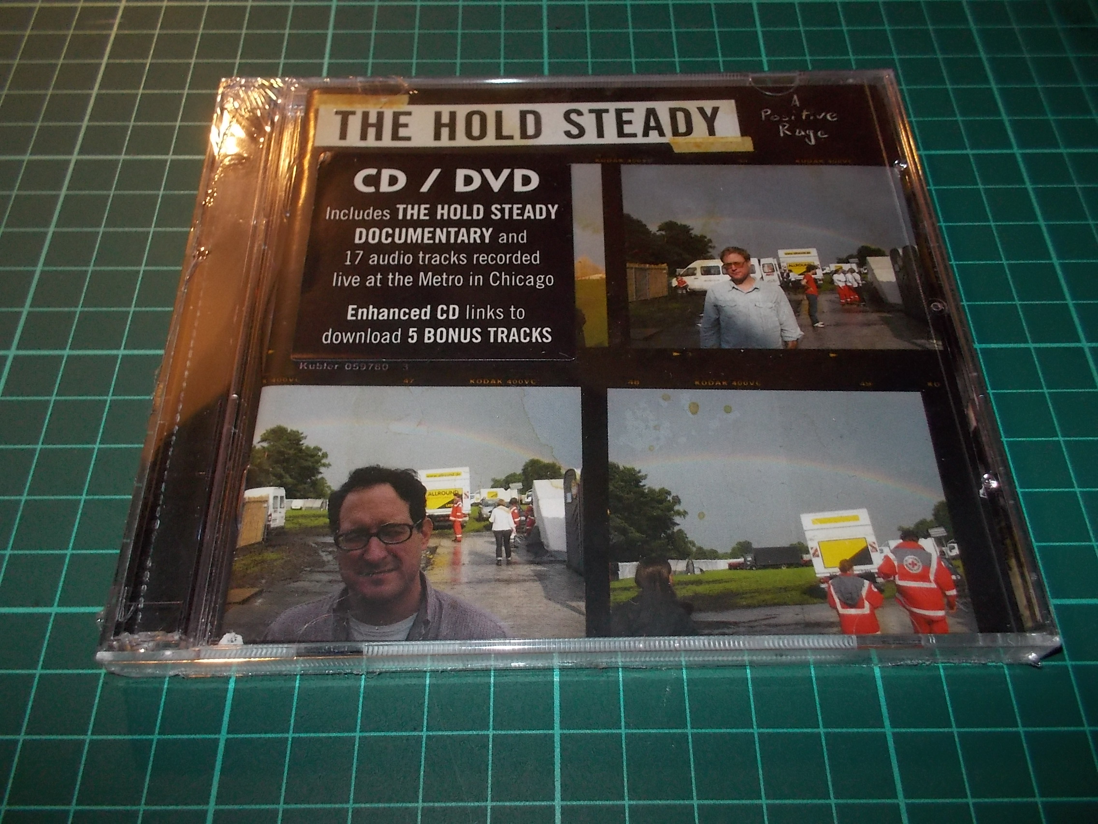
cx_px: 549
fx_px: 920
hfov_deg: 61.7
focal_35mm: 29
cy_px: 412
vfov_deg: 48.2
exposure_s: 1/30
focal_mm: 4.1
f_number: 3.3
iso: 200
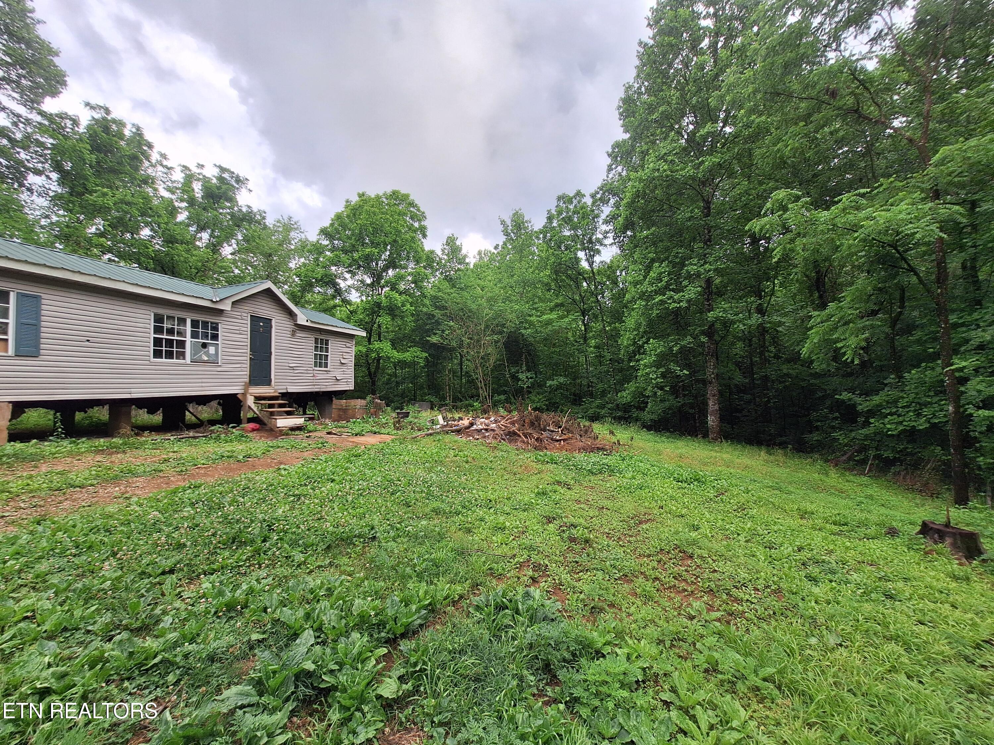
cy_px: 372
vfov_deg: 89.9
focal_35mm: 13
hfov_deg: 106.2
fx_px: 373
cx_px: 497
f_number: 2.2
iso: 40
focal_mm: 1.74
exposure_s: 1/320
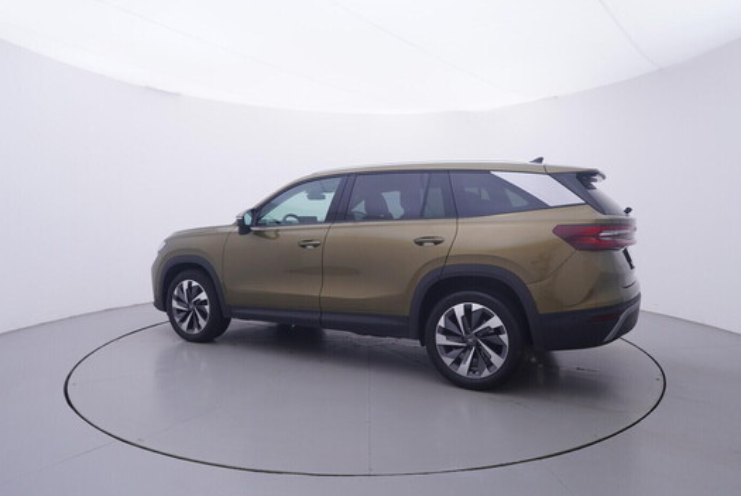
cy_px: 245
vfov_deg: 54.2
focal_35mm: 24
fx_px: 485
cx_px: 380
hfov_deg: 74.8
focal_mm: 15
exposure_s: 1/80
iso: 200
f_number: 5
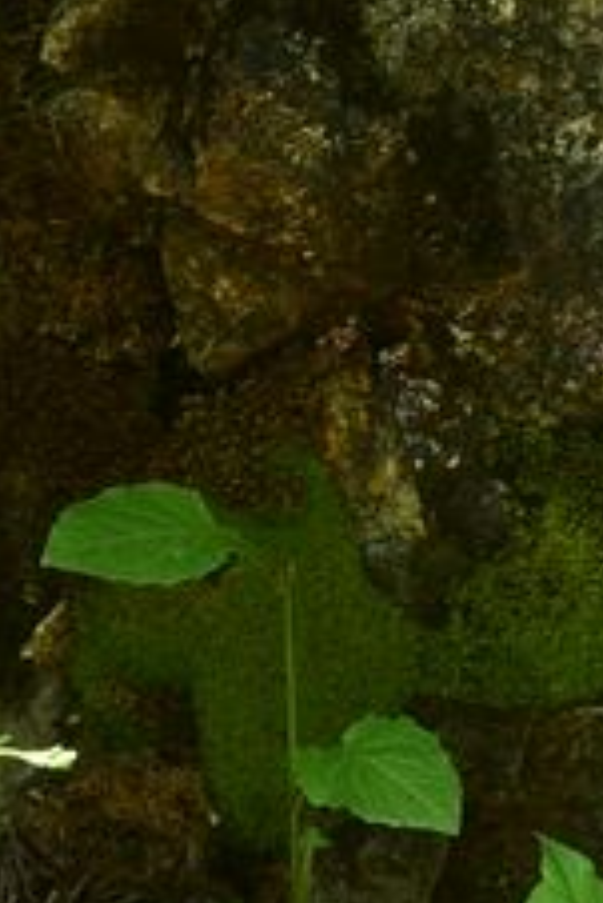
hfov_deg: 4.8
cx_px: 441
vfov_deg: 7.1
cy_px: 1283
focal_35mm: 287
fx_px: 7199
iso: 160
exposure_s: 1/125
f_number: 6.3
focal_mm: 50
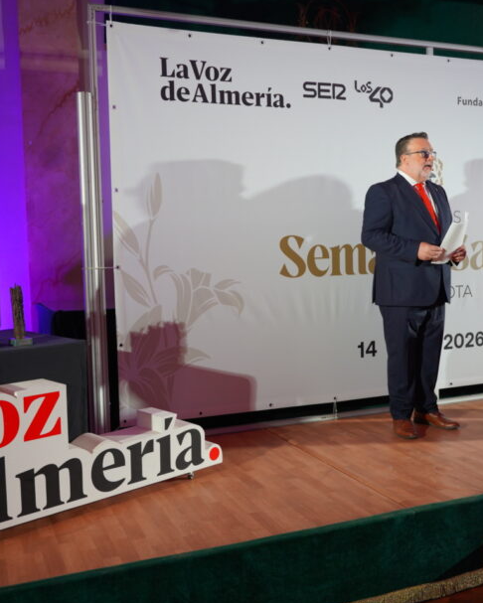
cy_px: 304
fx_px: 679
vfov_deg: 47.9
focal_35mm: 38
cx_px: 223
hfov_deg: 39.2
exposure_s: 1/200
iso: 1250
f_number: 2.8
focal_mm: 24
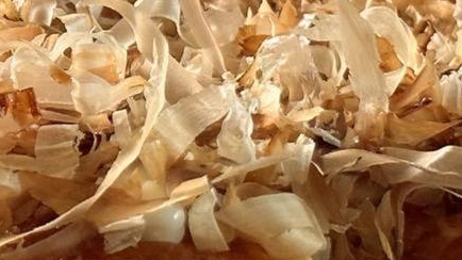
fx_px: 2952
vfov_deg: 5.0
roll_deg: -0.4
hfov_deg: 8.9
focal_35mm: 241
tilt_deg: -13.0
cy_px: -147
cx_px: -61
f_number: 1.78
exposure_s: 1/60
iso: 100
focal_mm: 6.86
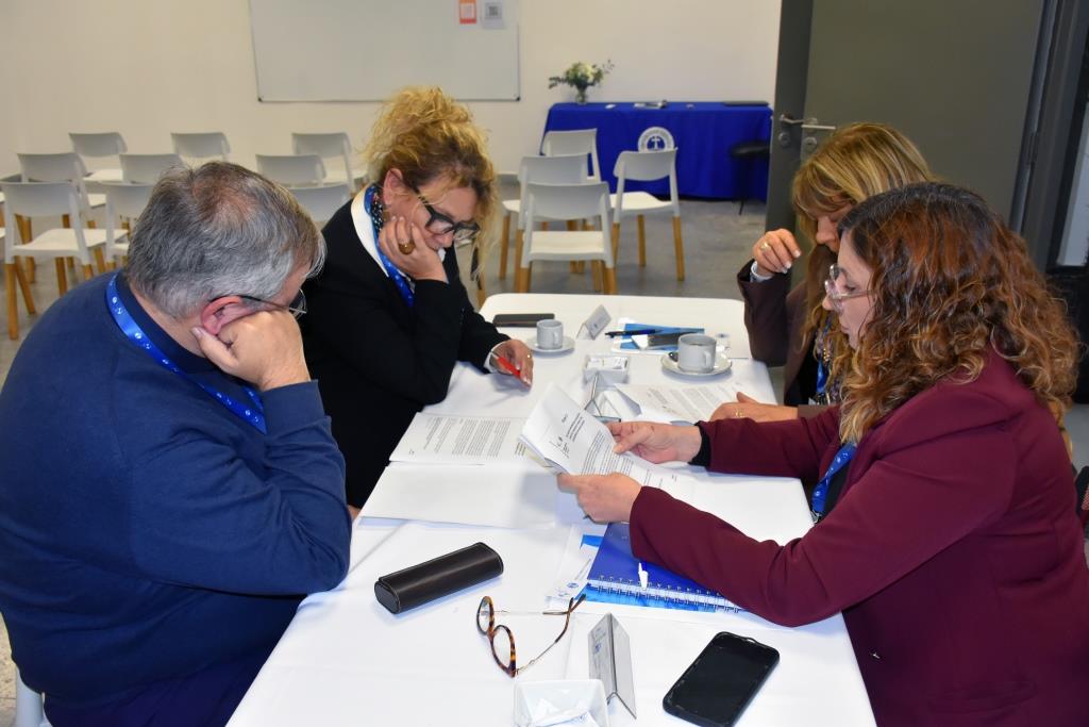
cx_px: 544
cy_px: 364
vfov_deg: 40.0
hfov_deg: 57.2
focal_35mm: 33
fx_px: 998
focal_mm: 22
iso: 1600
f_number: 5.6
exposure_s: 1/125
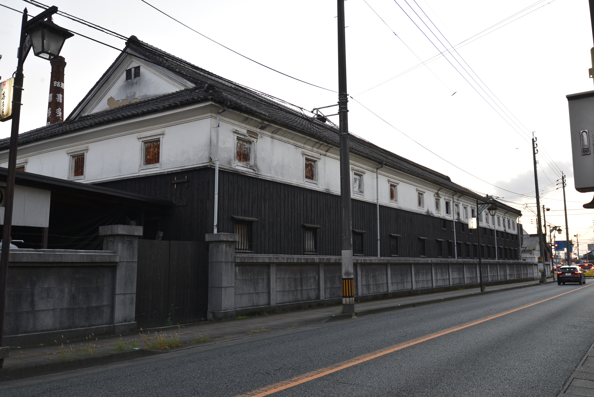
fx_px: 512
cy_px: 198
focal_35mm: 31
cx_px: 297
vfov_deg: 42.4
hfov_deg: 60.3
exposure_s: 1/20
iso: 400
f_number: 8
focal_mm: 31
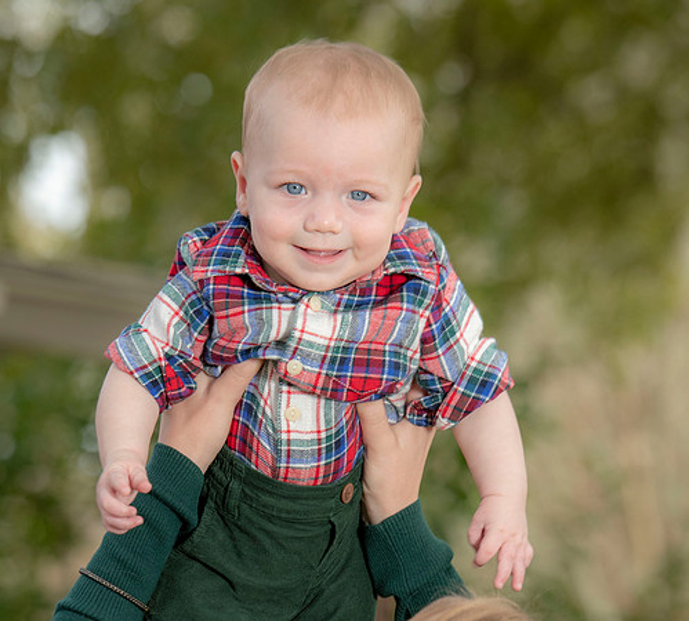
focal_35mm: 292
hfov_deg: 6.3
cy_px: 442
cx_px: 248
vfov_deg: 5.7
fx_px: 6266
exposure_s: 1/250
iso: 320
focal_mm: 170
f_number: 5.6
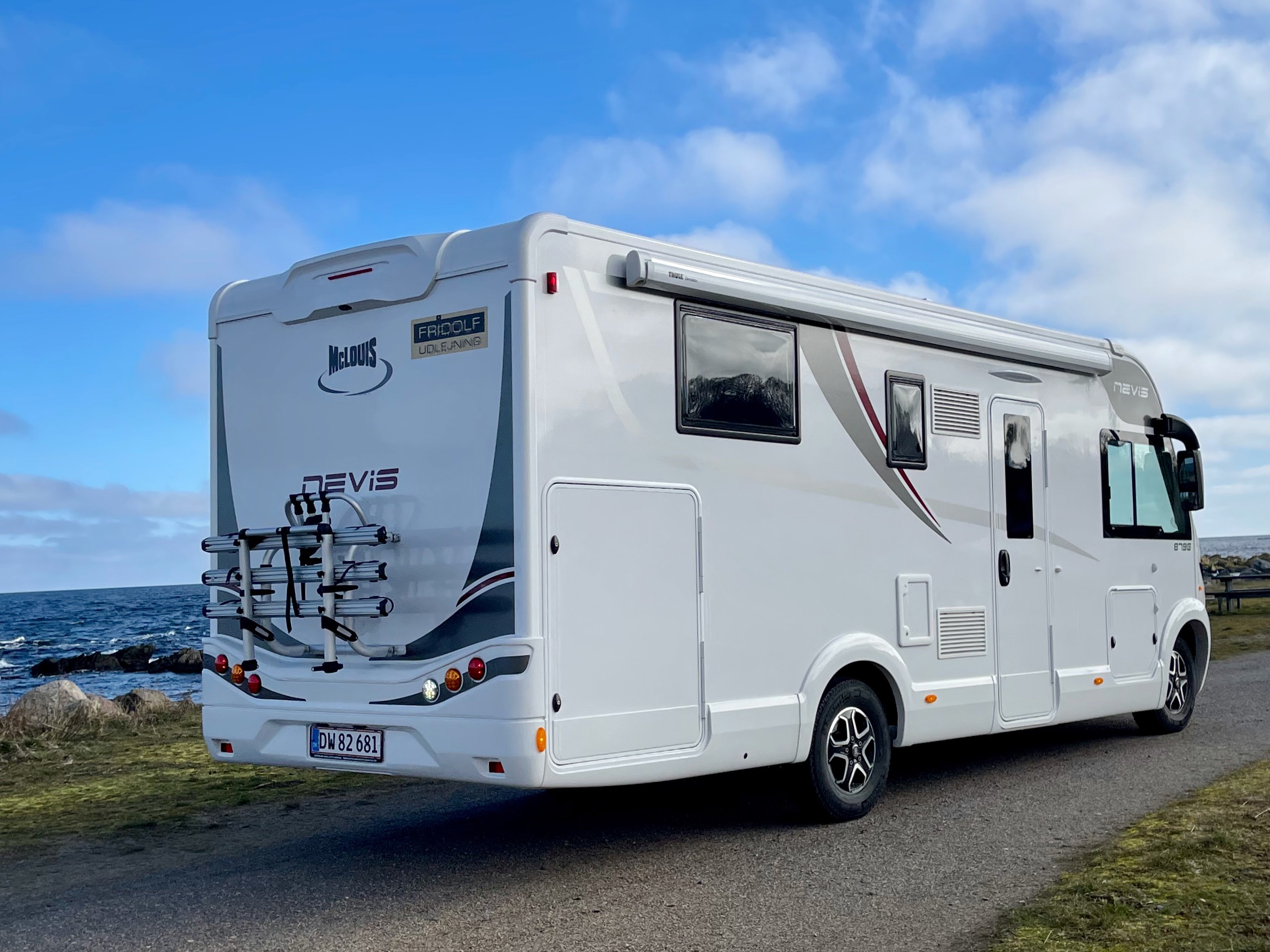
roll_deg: +1.7
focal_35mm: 25
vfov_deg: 54.9
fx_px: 917
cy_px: 476
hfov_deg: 69.4
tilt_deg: +5.8
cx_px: 635
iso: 32
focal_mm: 5.1
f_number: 1.6
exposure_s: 1/5128
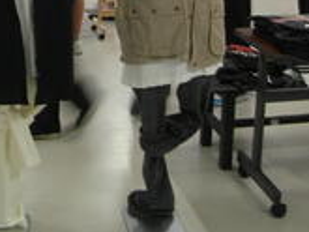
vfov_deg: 16.9
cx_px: 67
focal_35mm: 85
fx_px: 759
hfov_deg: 22.7
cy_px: -9
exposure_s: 1/7.6
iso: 50
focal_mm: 5.8
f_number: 2.8
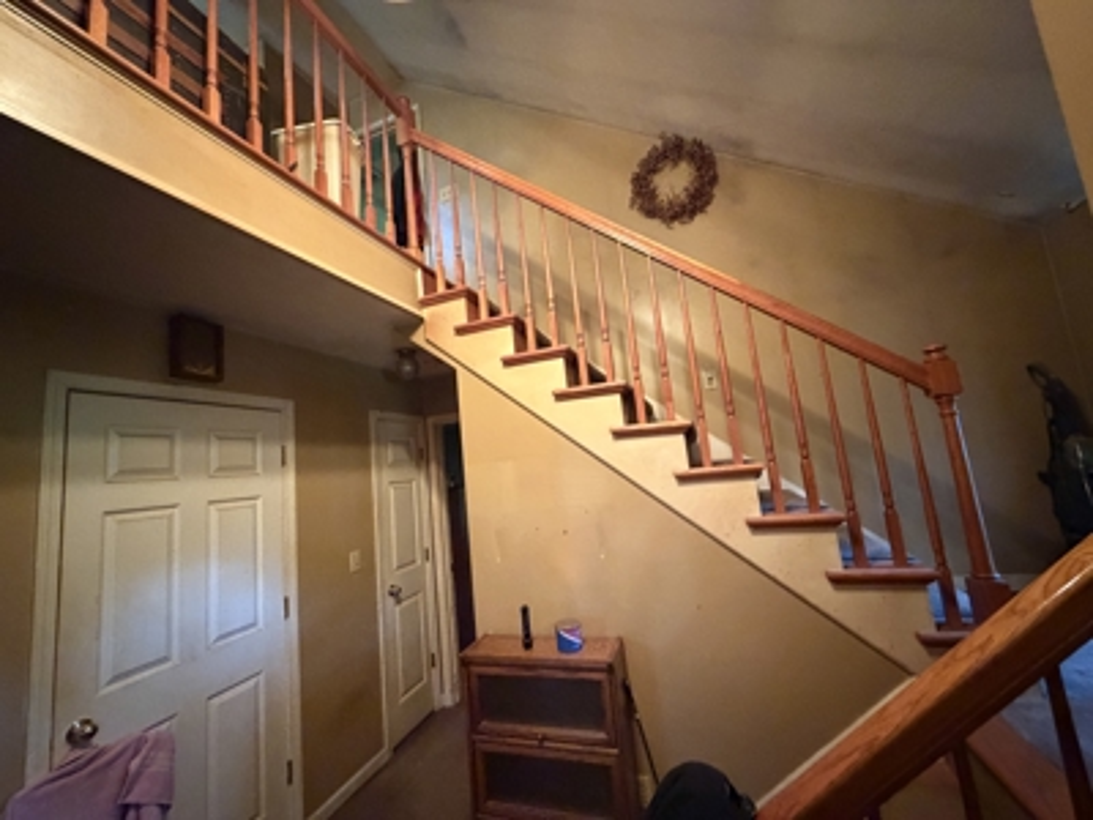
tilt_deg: +8.4
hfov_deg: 102.1
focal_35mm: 14
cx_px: 546
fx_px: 442
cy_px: 410
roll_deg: +4.9
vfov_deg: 85.7
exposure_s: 1/40
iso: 1250
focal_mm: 2.22
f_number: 2.2
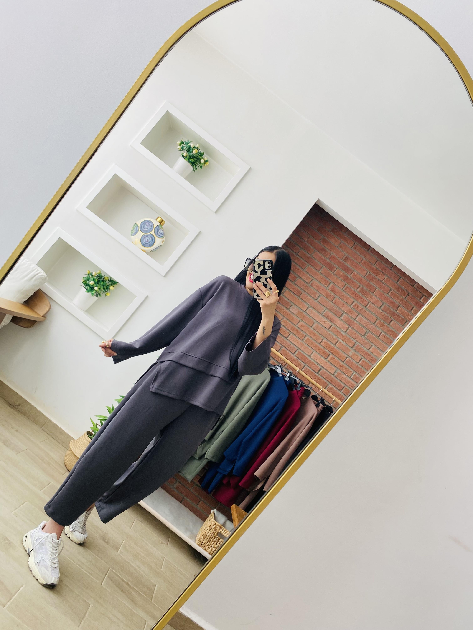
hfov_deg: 53.1
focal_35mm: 26
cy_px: 315
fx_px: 474
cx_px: 236
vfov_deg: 67.3
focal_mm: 4.25
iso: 80
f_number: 1.8
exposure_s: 1/122
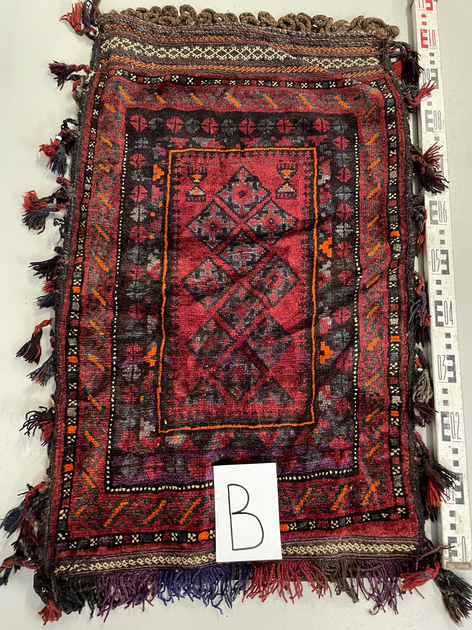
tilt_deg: -75.7
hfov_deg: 53.1
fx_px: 473
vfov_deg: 67.3
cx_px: 236
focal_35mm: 26
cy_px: 315
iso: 500
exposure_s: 1/25
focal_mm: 4.2
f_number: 1.6
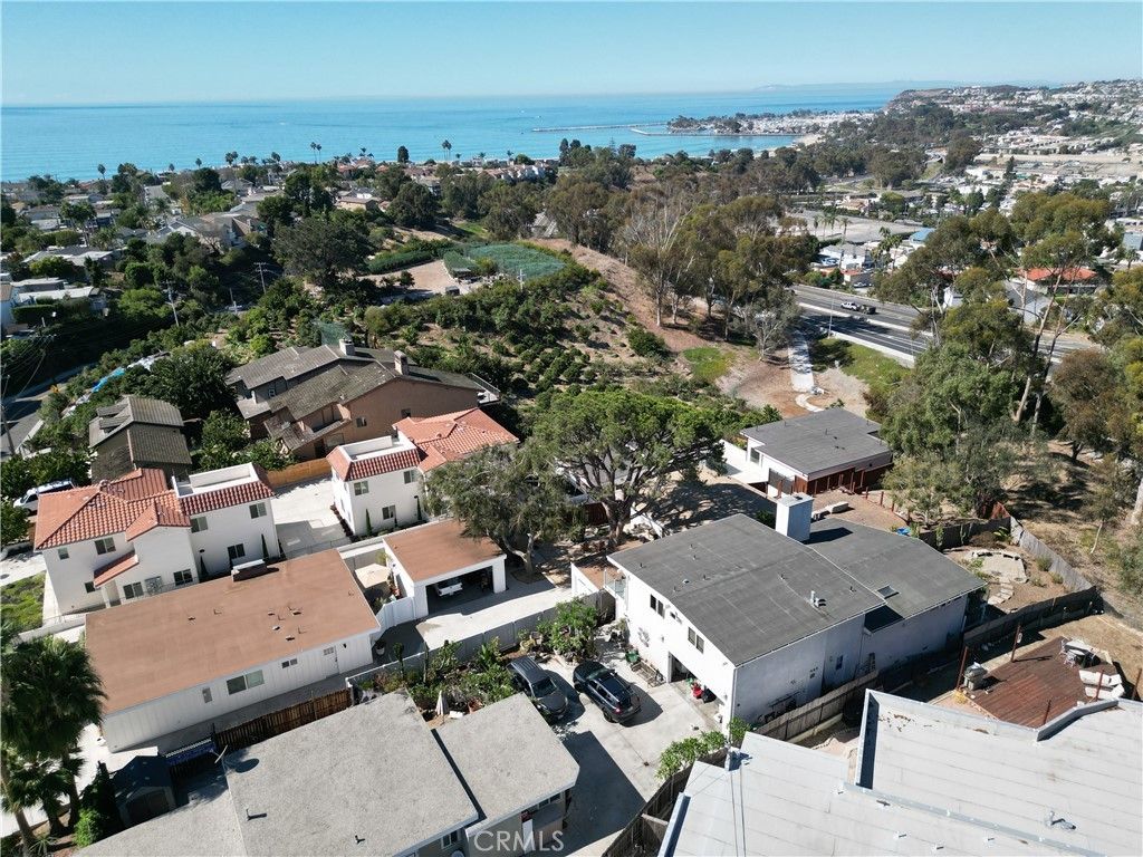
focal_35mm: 24
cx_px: 572
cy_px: 428
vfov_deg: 56.8
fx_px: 792
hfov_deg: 71.6
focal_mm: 6.72
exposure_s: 1/3000
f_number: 1.7
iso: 140
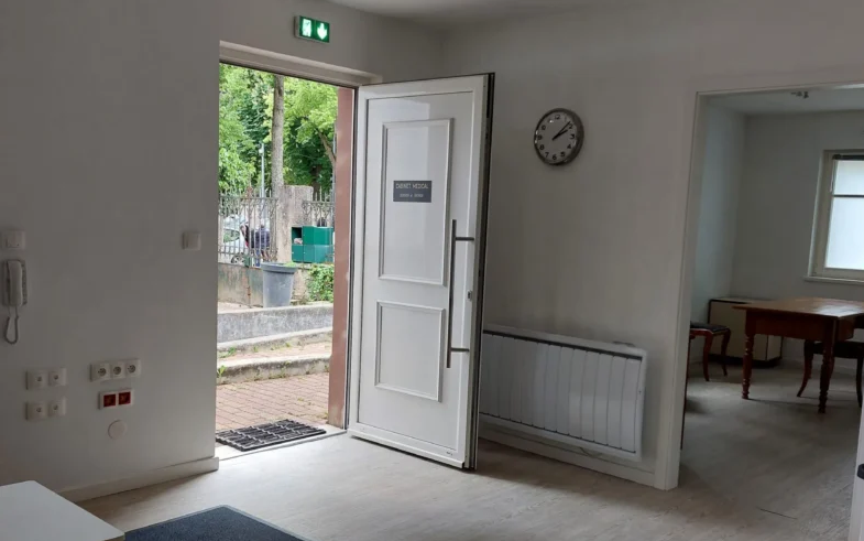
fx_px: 636
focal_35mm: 27
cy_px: 303
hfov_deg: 68.4
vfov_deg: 46.0
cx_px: 439
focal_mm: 5.23
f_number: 1.8
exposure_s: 1/50
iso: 64
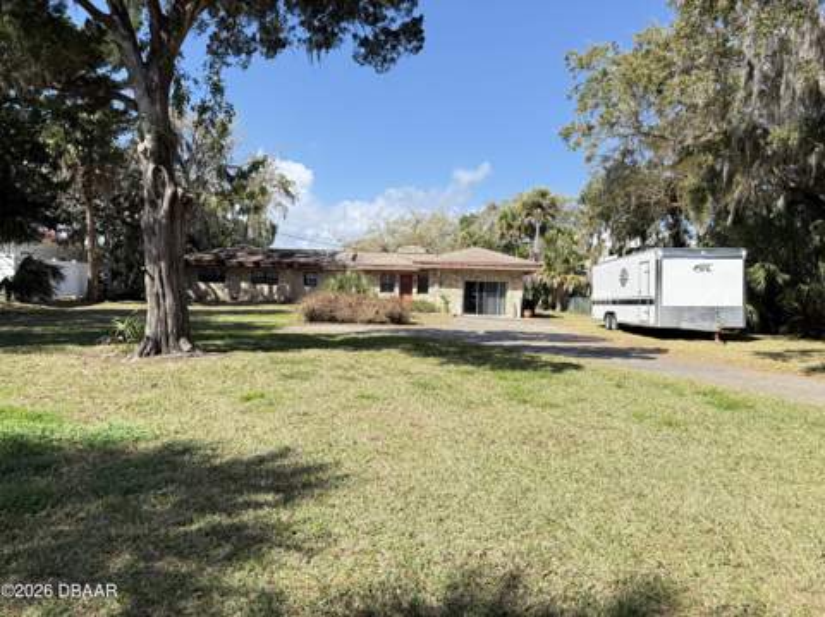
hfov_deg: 71.7
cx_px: 412
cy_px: 308
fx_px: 571
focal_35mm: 24
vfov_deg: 56.7
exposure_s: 1/2053
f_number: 1.78
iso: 80
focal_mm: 6.76
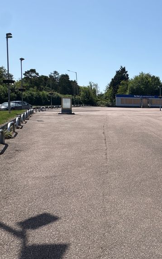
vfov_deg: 64.6
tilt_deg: -2.6
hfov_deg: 36.4
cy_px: 122
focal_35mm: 29
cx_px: 179
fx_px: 205
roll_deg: -1.0
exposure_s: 1/2273
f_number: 2.2
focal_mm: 2.22
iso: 50
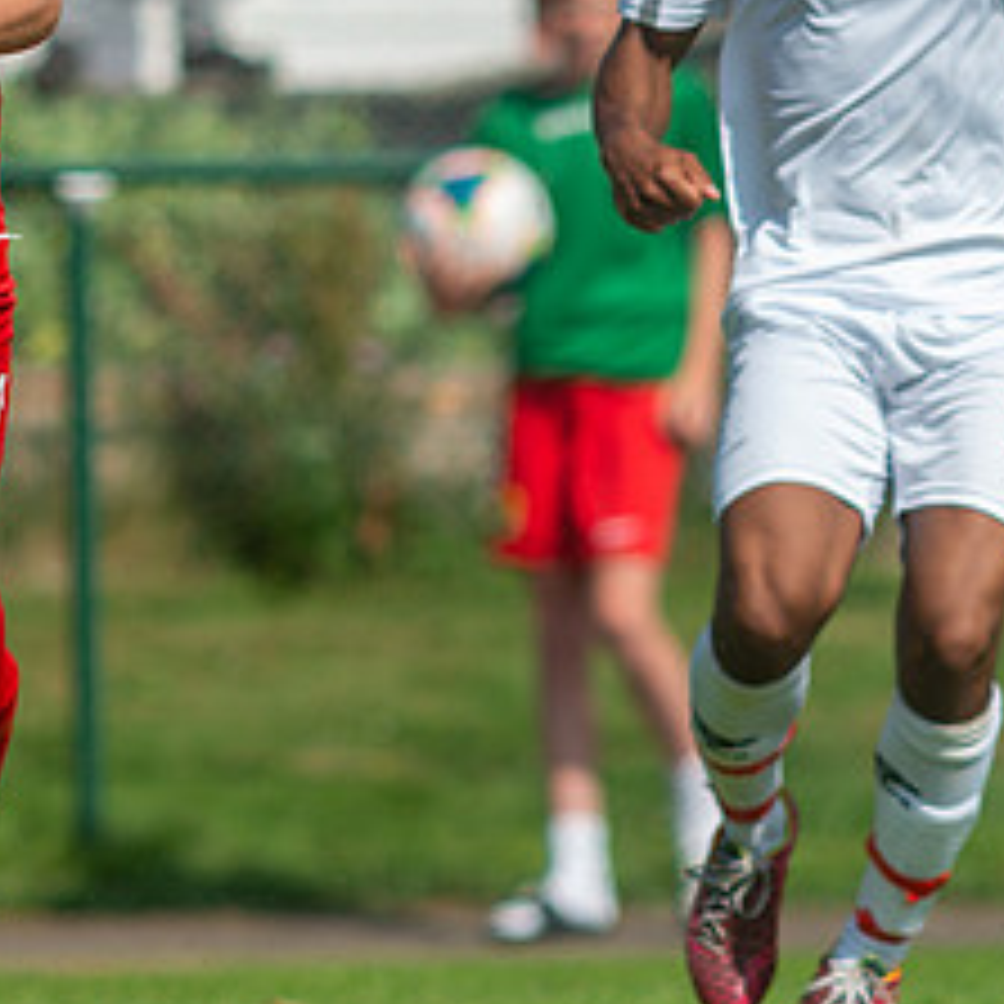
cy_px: 322
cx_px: -129
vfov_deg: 1.3
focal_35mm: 1317
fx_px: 43216
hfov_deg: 1.3
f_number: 4
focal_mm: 420
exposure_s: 1/1250
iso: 200
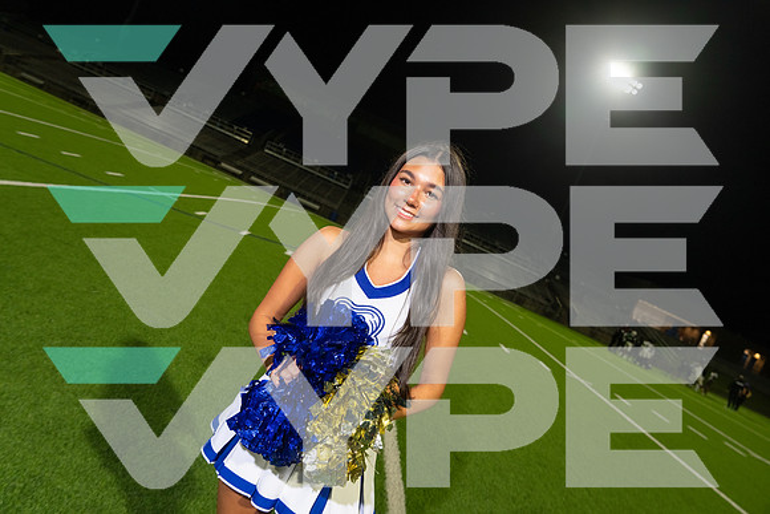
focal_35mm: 24
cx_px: 385
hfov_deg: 73.7
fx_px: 513
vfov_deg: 53.2
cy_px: 257
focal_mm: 24
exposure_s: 1/200
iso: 1000
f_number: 4.5
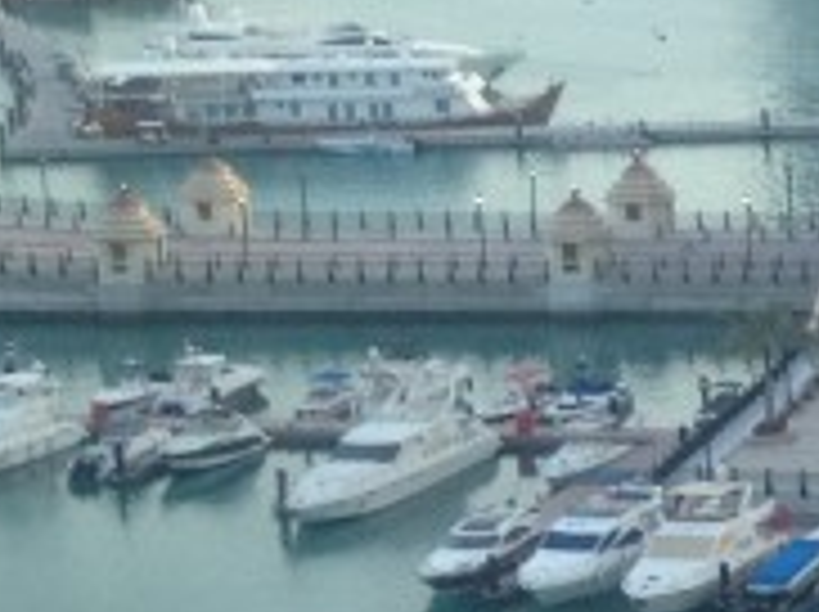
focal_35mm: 197
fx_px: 4655
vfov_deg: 7.5
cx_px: 2160
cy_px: 252
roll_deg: -0.3
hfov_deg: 8.8
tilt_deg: -12.3
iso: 50
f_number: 2.4
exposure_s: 1/139
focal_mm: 4.28
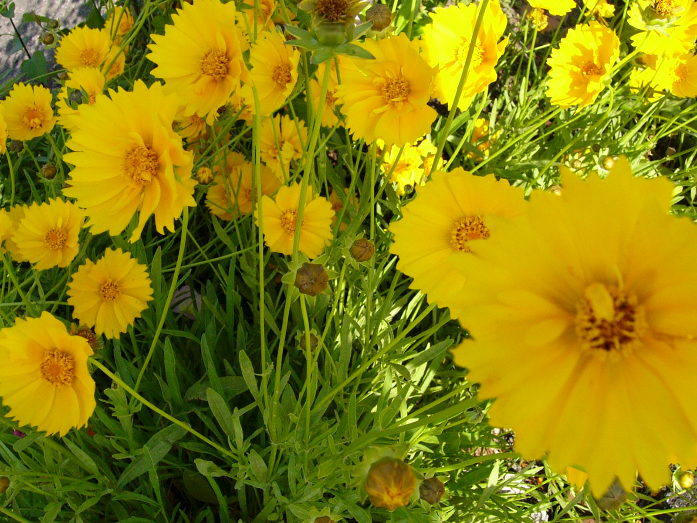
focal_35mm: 35
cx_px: 348
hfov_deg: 52.6
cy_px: 262
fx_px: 705
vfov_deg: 40.7
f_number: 4
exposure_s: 1/400
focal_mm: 4.6
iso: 100
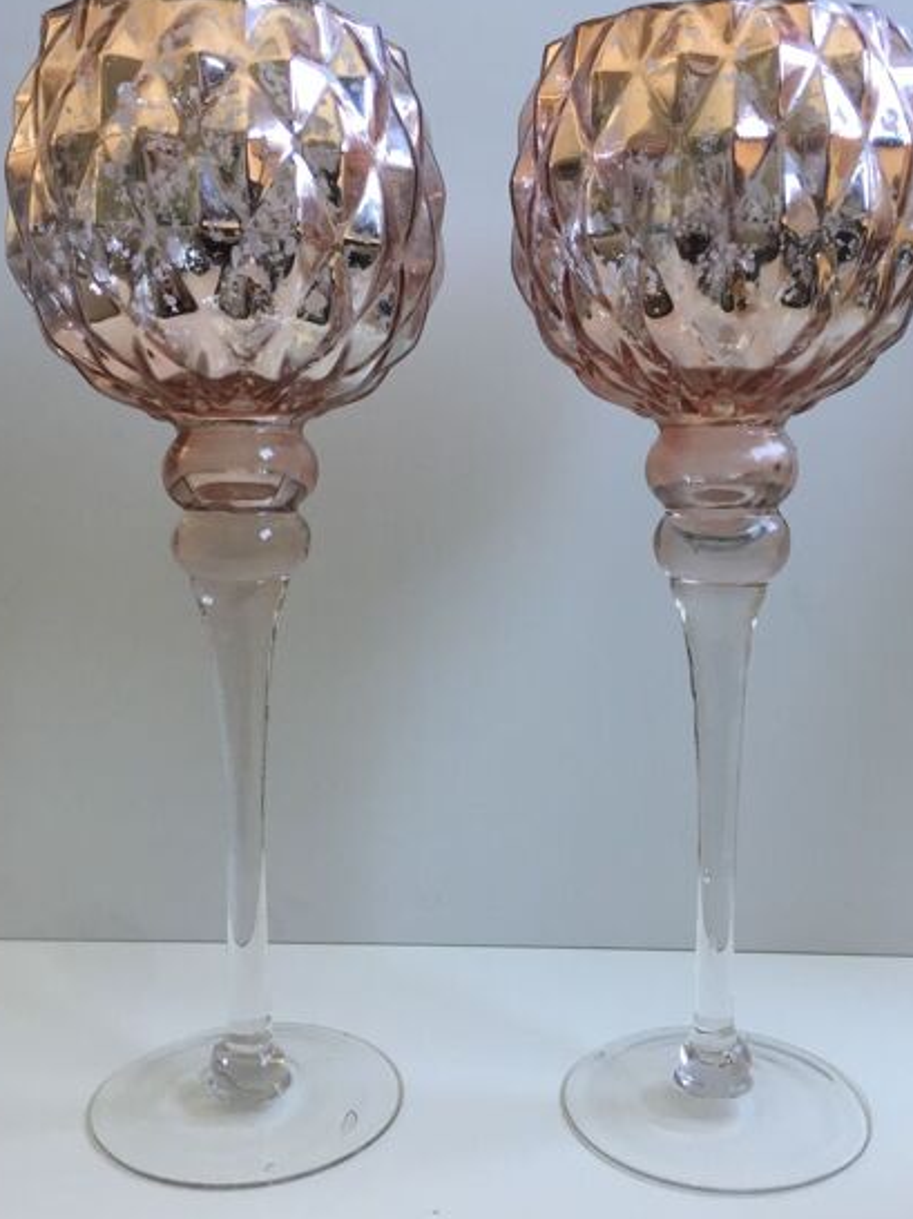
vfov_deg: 54.0
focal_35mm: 34
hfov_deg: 41.7
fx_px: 1197
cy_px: 580
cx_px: 504
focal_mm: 4.15
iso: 40
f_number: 2.2
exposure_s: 1/33
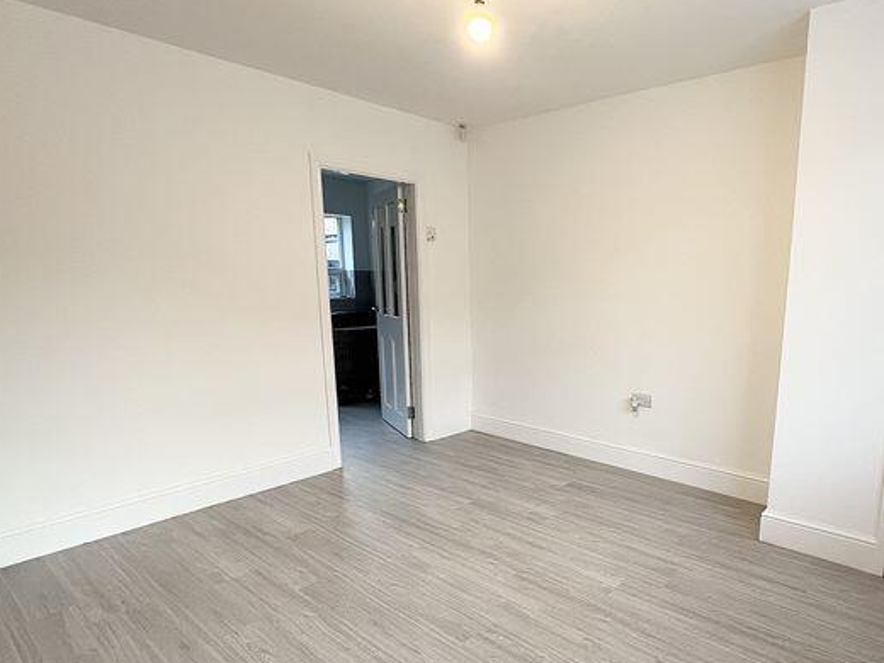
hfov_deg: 80.0
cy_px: 381
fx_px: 511
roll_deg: -0.3
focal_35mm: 20
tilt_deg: -11.0
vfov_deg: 65.6
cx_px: 559
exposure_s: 1/99
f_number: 1.8
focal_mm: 1.57
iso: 160
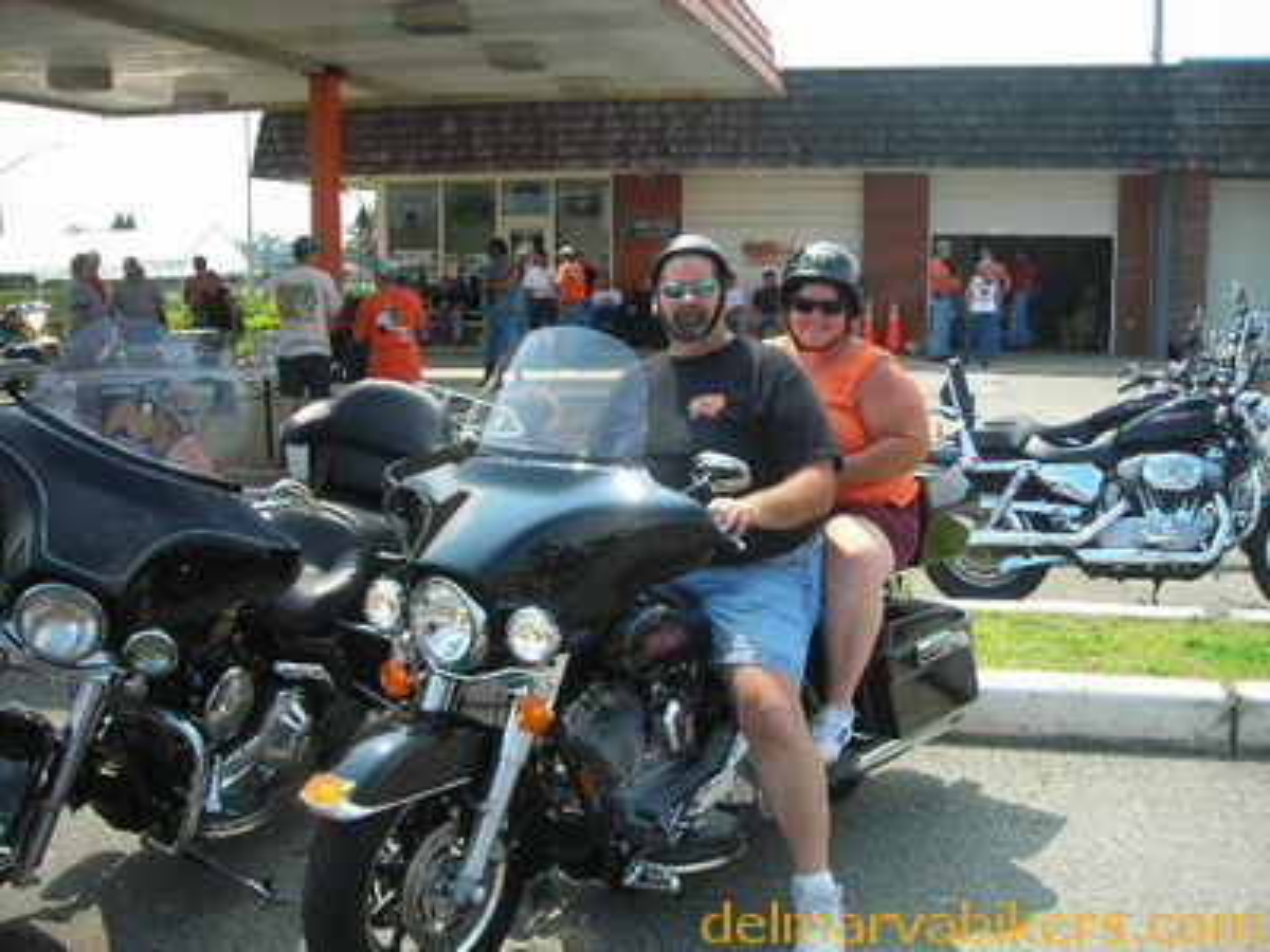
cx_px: 635
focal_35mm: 38
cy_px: 476
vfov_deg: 37.7
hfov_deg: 49.0
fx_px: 1394
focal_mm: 6.3
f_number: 3.2
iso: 50
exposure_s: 1/310
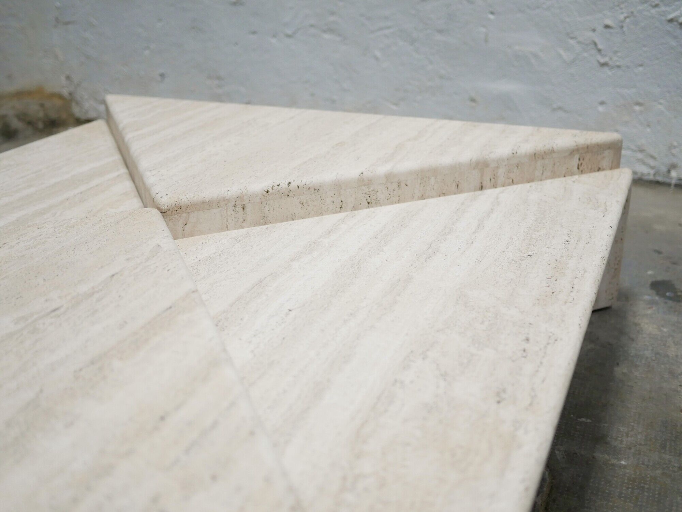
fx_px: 788
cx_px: 341
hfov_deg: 46.8
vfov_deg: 36.0
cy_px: 256
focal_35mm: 40
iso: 640
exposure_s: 1/60
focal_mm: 20
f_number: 1.7
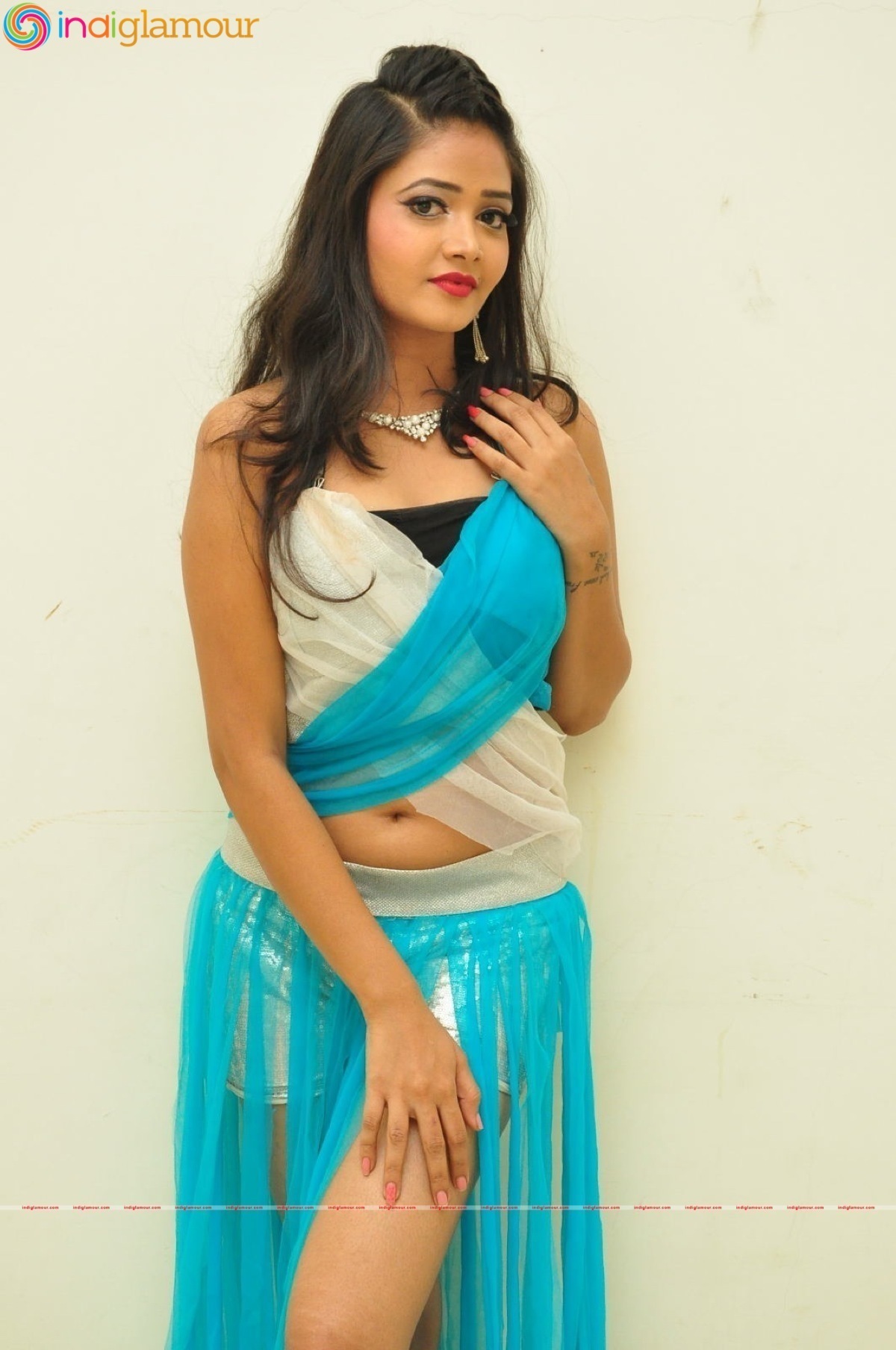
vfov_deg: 26.0
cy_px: 675
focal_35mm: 78
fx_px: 2921
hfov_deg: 17.4
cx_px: 448
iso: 1600
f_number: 8
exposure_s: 1/125
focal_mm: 52
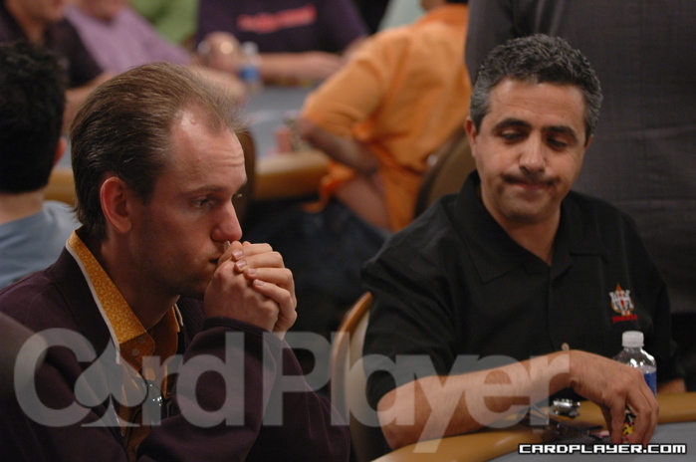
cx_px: 348
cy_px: 231
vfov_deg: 11.4
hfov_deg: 17.1
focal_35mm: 120
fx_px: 2317
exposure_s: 1/60
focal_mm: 80
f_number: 2.8
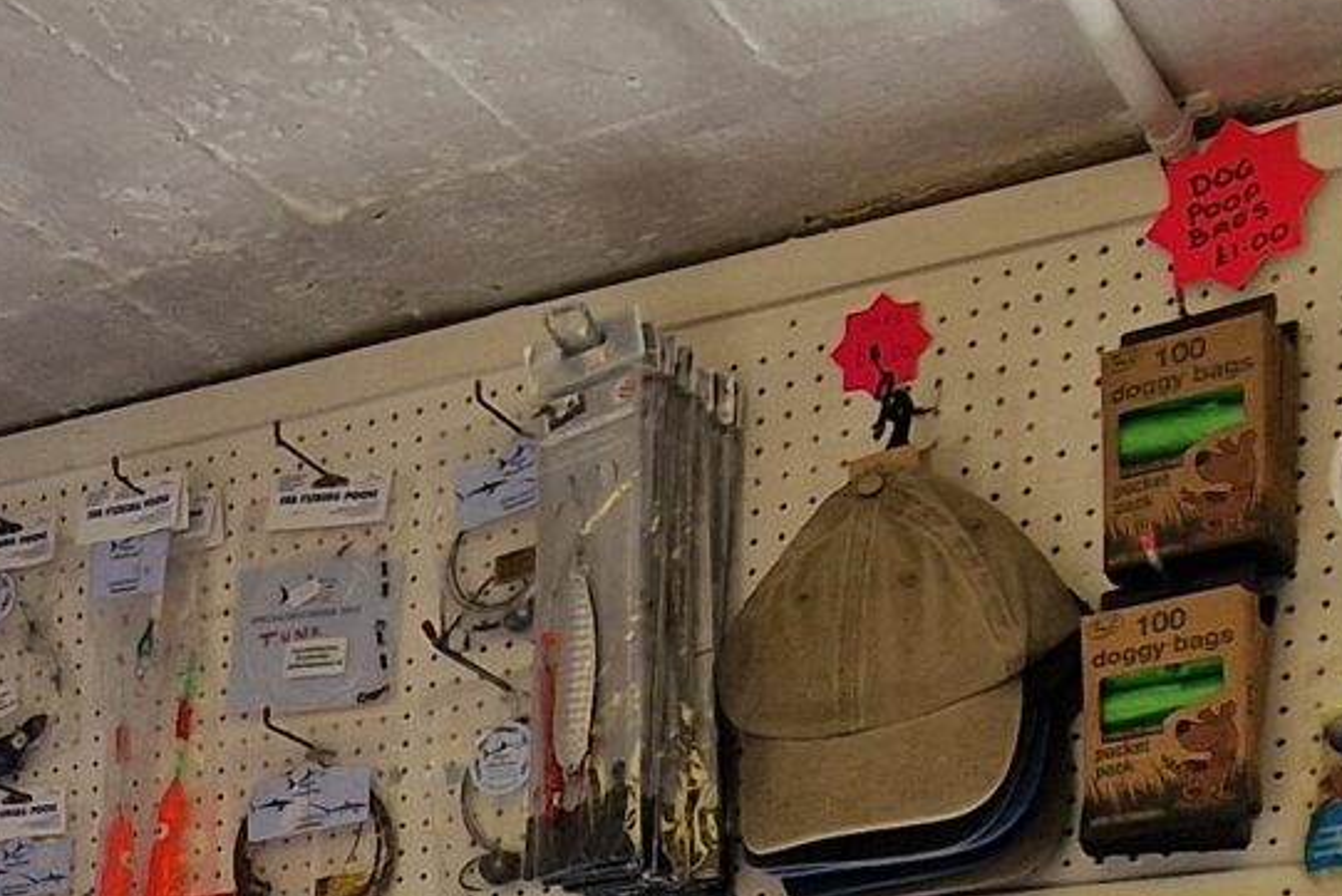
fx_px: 2386
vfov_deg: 17.0
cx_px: -92
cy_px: 1670
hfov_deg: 28.8
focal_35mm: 64
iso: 50
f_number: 2.2
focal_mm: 2.2
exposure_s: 1/138
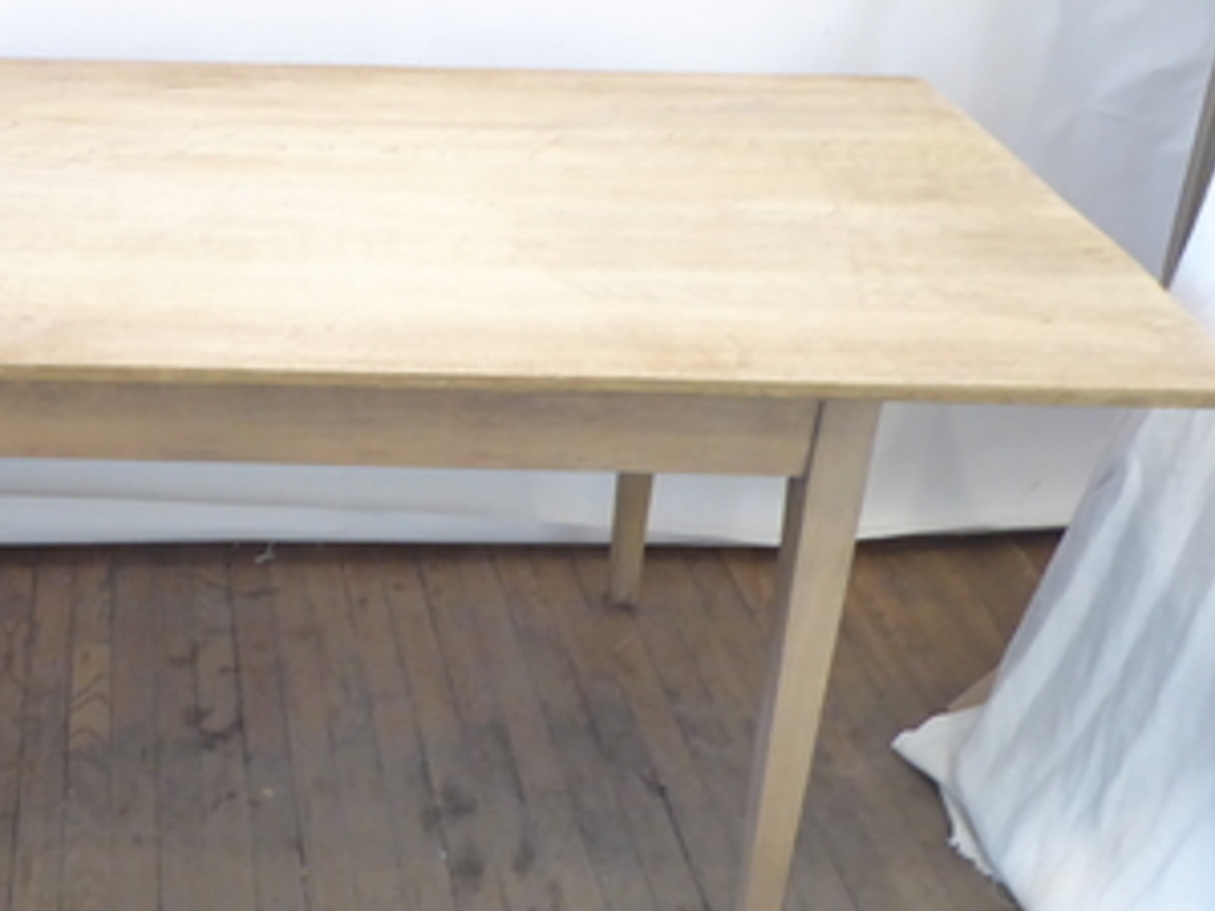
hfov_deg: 33.7
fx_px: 1895
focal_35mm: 54
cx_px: 126
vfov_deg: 27.0
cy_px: 377
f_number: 3.4
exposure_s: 1/13
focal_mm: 4.7
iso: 400
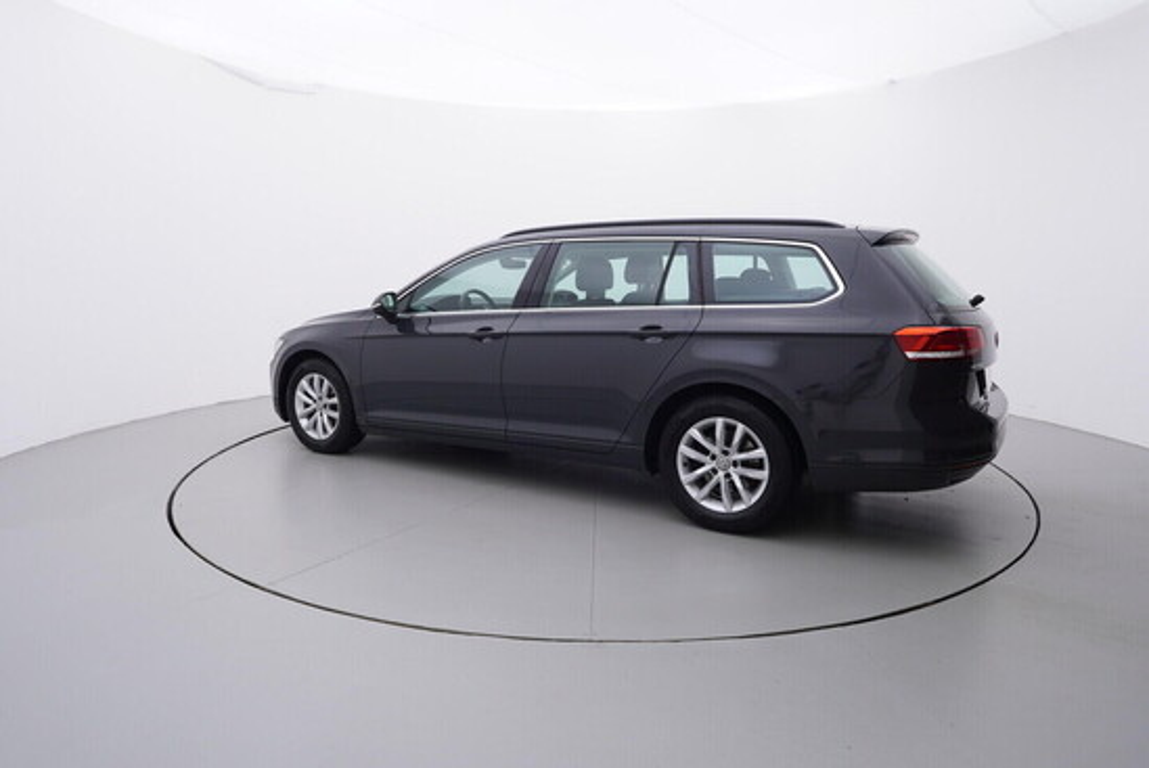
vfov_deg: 56.2
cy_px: 384
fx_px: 719
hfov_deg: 77.3
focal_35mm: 22
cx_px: 574
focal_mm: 15
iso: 200
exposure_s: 1/80
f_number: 5
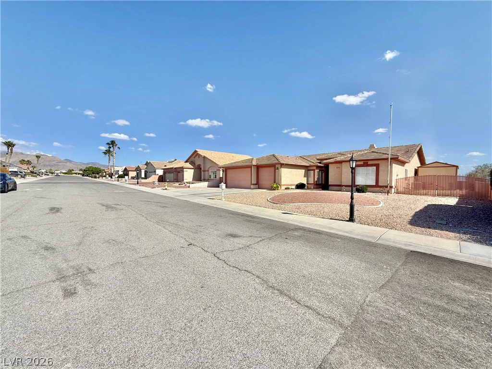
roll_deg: -0.4
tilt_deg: -1.0
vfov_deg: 85.7
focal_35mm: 14
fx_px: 199
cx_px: 246
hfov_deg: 102.1
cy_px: 184
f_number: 2.2
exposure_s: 1/3663
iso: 50
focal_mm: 2.22
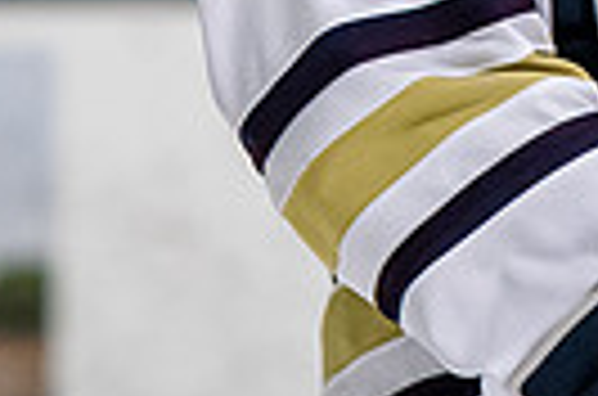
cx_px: 1061
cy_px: -558
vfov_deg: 0.8
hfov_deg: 1.2
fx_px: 27426
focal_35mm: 1655
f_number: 3.2
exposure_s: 1/800
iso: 2500
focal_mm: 200
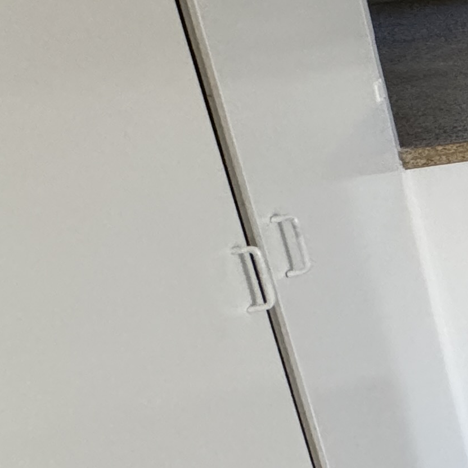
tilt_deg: -14.9
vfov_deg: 27.3
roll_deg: +0.6
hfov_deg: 15.3
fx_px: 918
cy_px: 22
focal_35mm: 60
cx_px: 1119
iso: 320
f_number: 2.2
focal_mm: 2.22
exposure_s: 1/88
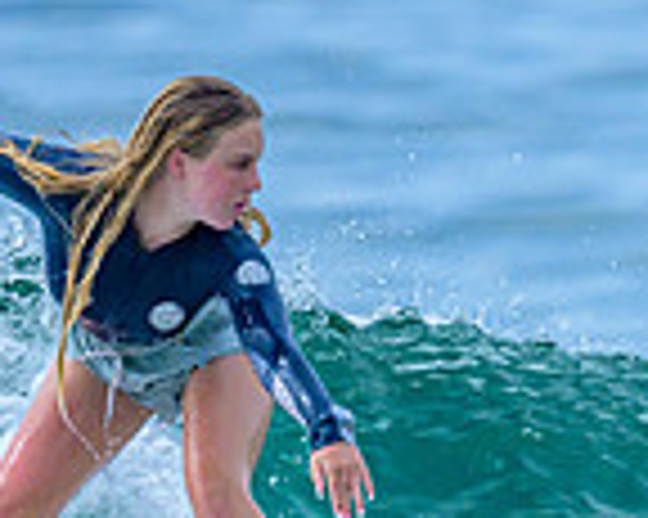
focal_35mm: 4071
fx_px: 78022
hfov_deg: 0.5
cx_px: 402
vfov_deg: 0.4
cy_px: 409
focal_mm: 800
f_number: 6.3
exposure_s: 1/3200
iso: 360
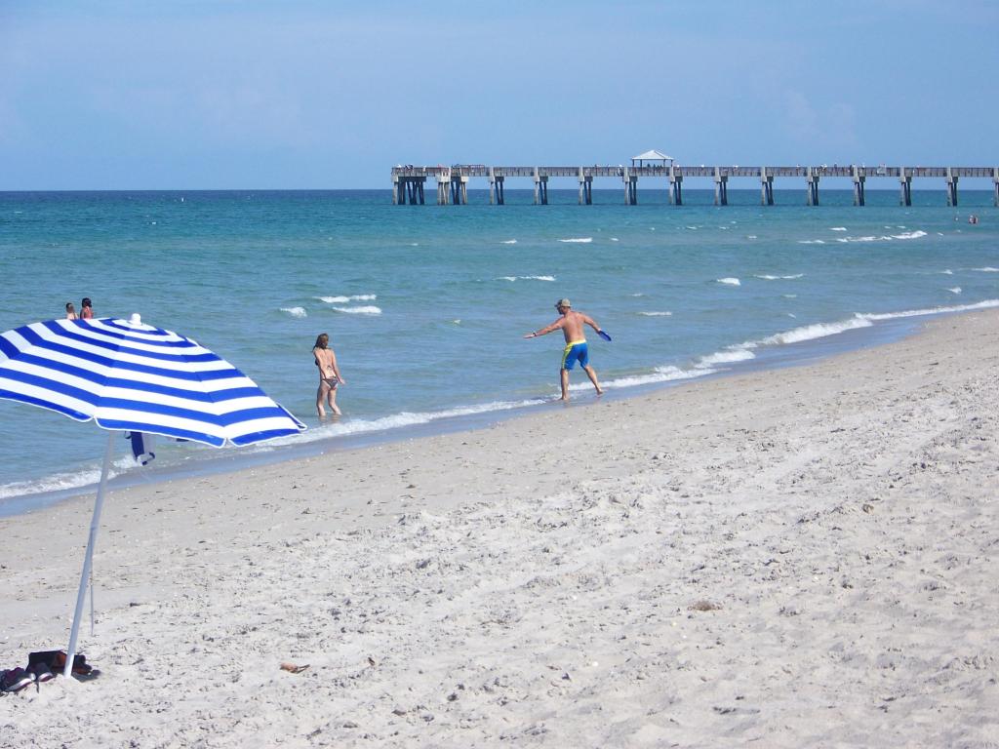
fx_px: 3954
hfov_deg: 14.4
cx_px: 500
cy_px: 374
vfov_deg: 10.8
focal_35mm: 137
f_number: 3.2
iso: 64
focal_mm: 22.2
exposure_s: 1/1000
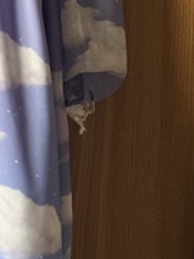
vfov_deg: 20.3
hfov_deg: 14.3
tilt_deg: -5.7
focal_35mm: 93
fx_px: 695
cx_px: -135
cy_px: -12
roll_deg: -0.9
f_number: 1.6
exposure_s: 1/121
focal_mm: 5.1
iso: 100
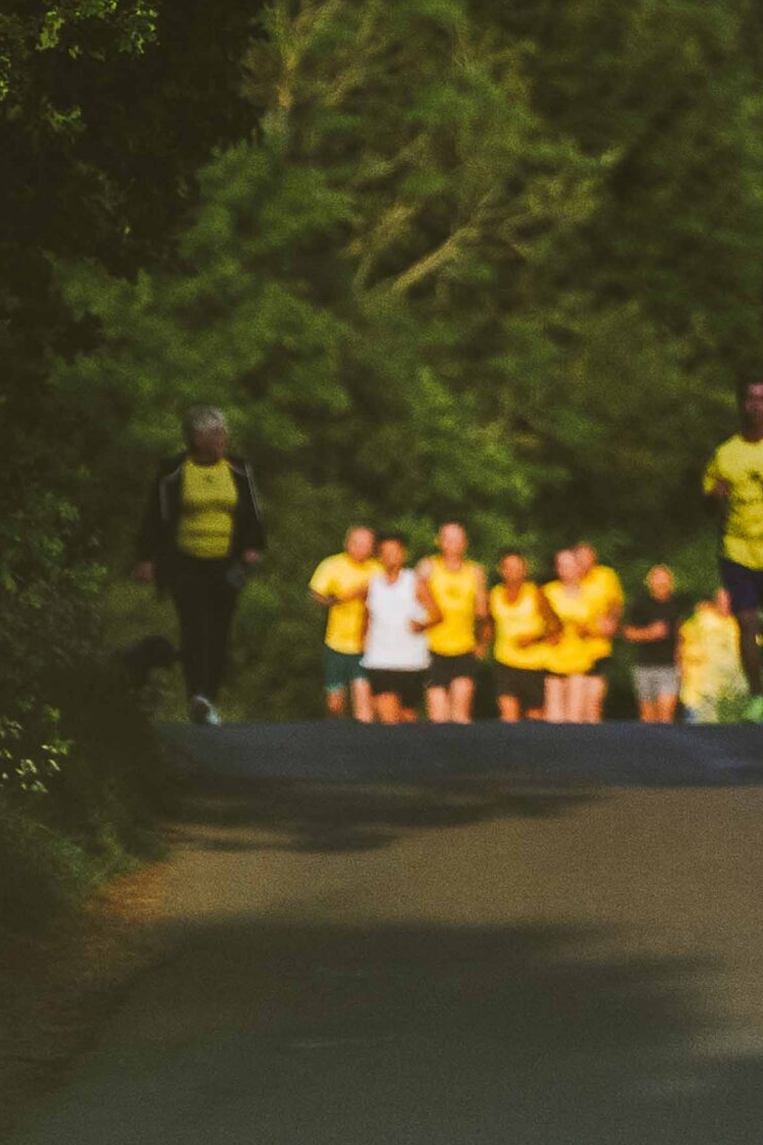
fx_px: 21737
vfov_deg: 3.0
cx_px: 1022
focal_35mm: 684
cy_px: 557
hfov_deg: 2.0
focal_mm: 200
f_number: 2.8
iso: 500
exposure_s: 1/6400
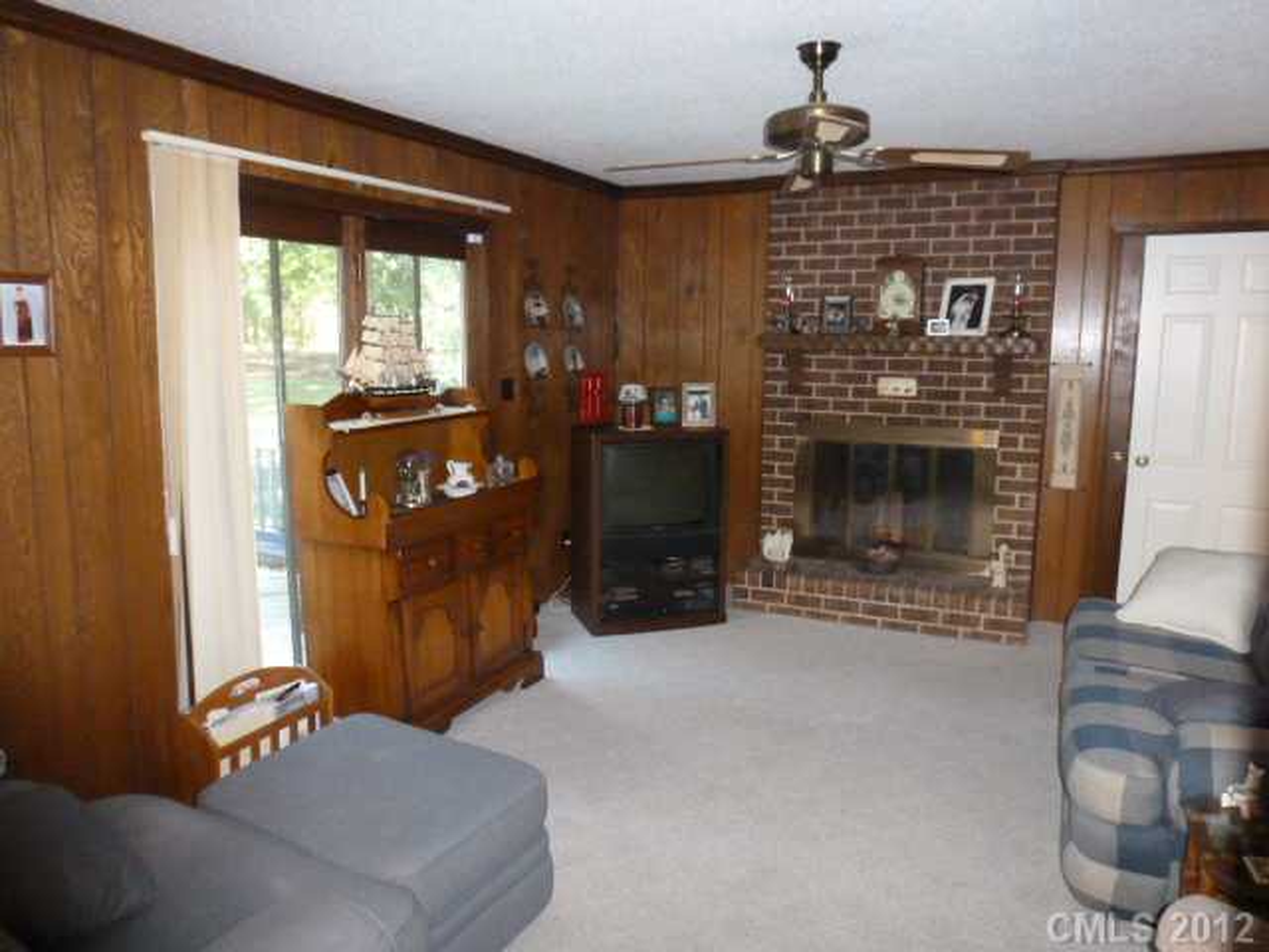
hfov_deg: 71.6
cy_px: 476
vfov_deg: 56.8
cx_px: 634
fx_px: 880
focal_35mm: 24
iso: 800
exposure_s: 1/50
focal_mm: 4.3
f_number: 3.3
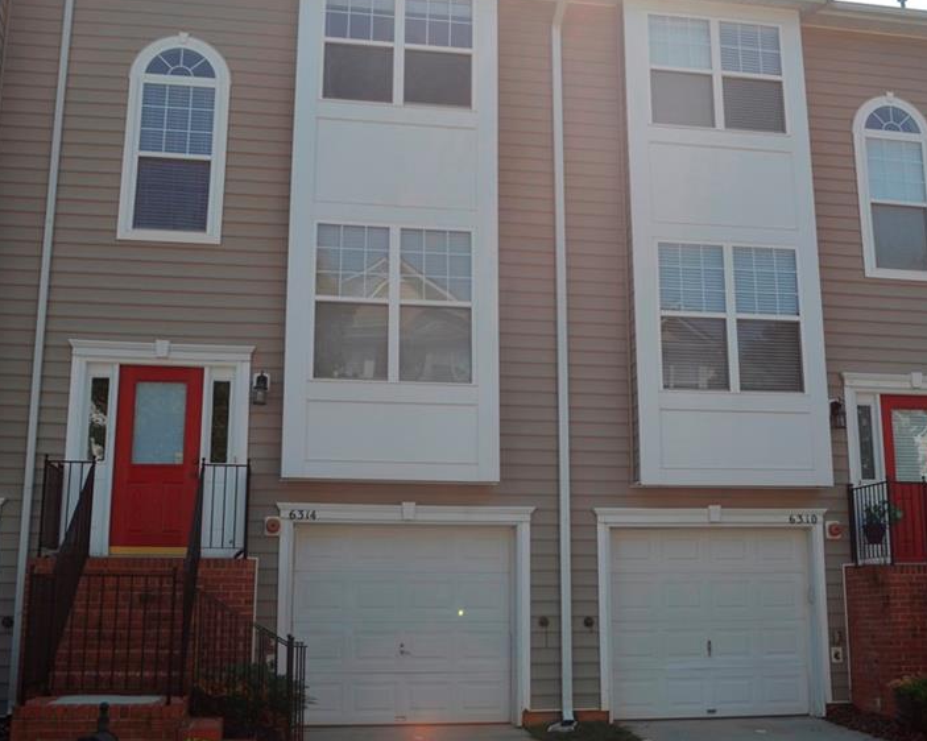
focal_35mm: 45
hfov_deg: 41.1
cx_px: 521
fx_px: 1234
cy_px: 324
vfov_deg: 33.4
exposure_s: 1/250
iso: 100
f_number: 8
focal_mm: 22
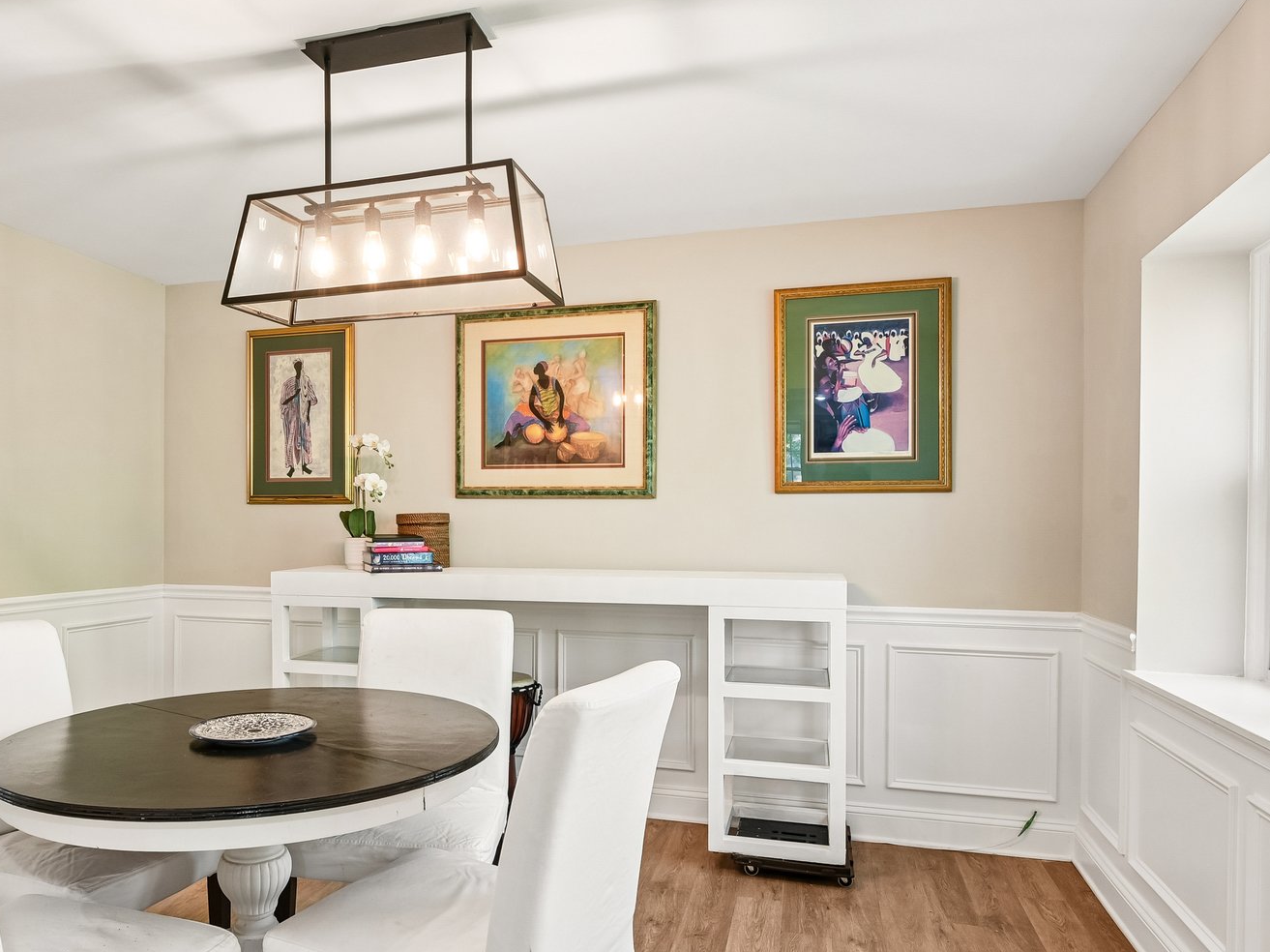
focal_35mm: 24
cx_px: 518
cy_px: 514
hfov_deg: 71.0
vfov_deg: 56.7
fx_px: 880
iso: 400
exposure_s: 1/13
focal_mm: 16
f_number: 8
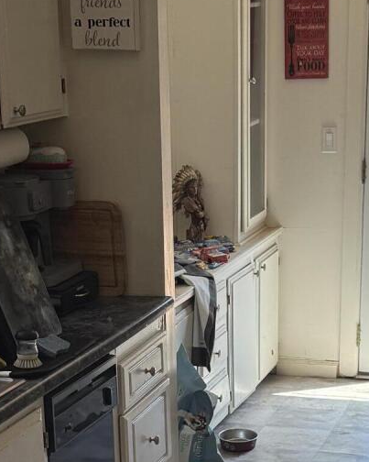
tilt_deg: -19.8
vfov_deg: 20.0
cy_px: 448
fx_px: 1270
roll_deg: +0.7
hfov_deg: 16.5
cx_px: 222
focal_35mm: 93
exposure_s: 1/182
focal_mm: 6.76
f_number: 1.78
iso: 160
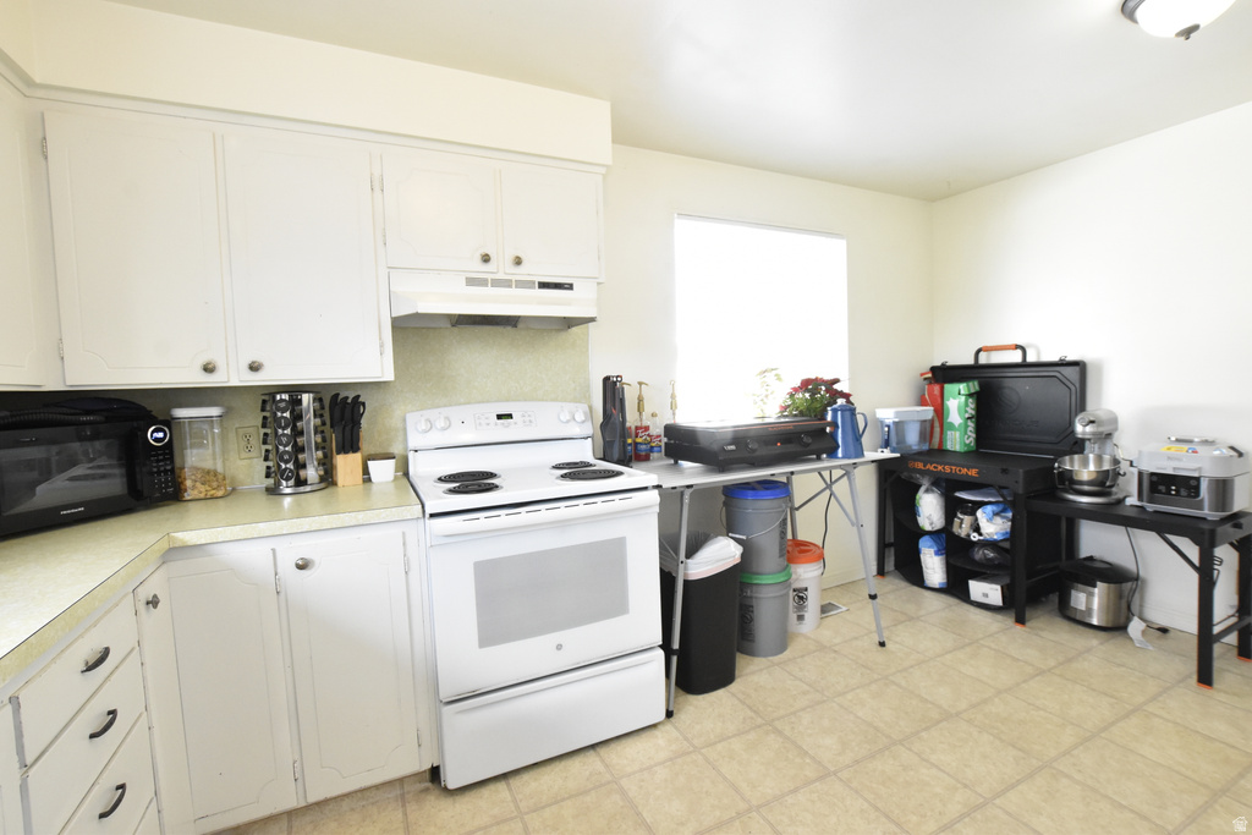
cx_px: 626
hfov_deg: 100.4
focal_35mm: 15
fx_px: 522
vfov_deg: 77.3
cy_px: 418
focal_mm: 10
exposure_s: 1/45
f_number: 8
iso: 3200
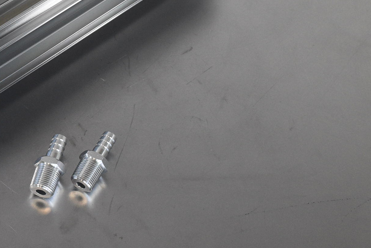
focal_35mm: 103
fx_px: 1062
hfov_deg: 19.5
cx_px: 52
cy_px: 50
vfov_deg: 13.3
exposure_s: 1/160
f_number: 7.1
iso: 1250
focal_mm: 28
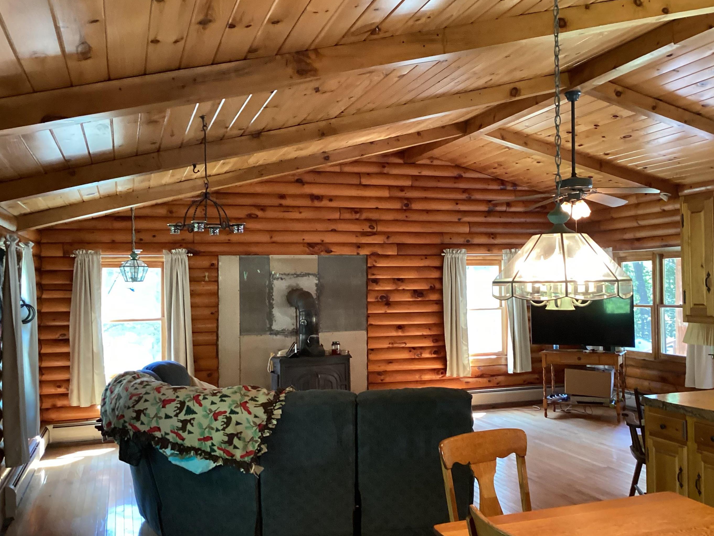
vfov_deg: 40.7
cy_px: 271
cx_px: 394
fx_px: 722
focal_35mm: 35
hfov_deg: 52.5
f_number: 2.4
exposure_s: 1/60
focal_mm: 3.3
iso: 400
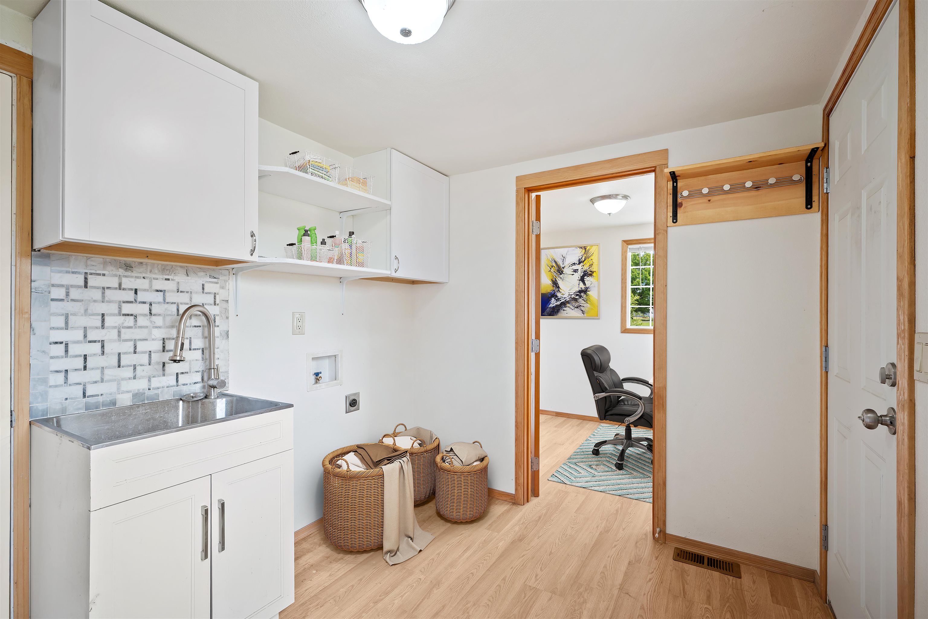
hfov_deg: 96.7
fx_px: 412
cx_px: 464
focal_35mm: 16
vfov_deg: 73.7
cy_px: 310
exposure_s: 1/2
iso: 100
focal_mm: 16
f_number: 8
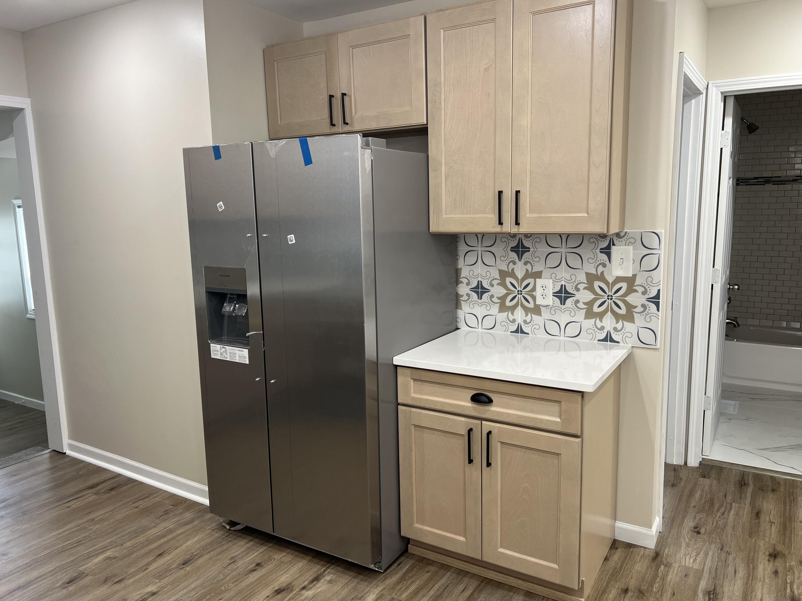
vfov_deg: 53.1
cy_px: 300
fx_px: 602
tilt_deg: -10.0
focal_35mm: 26
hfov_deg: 67.3
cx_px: 401
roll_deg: +1.1
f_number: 1.5
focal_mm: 5.7
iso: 80
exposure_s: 1/60
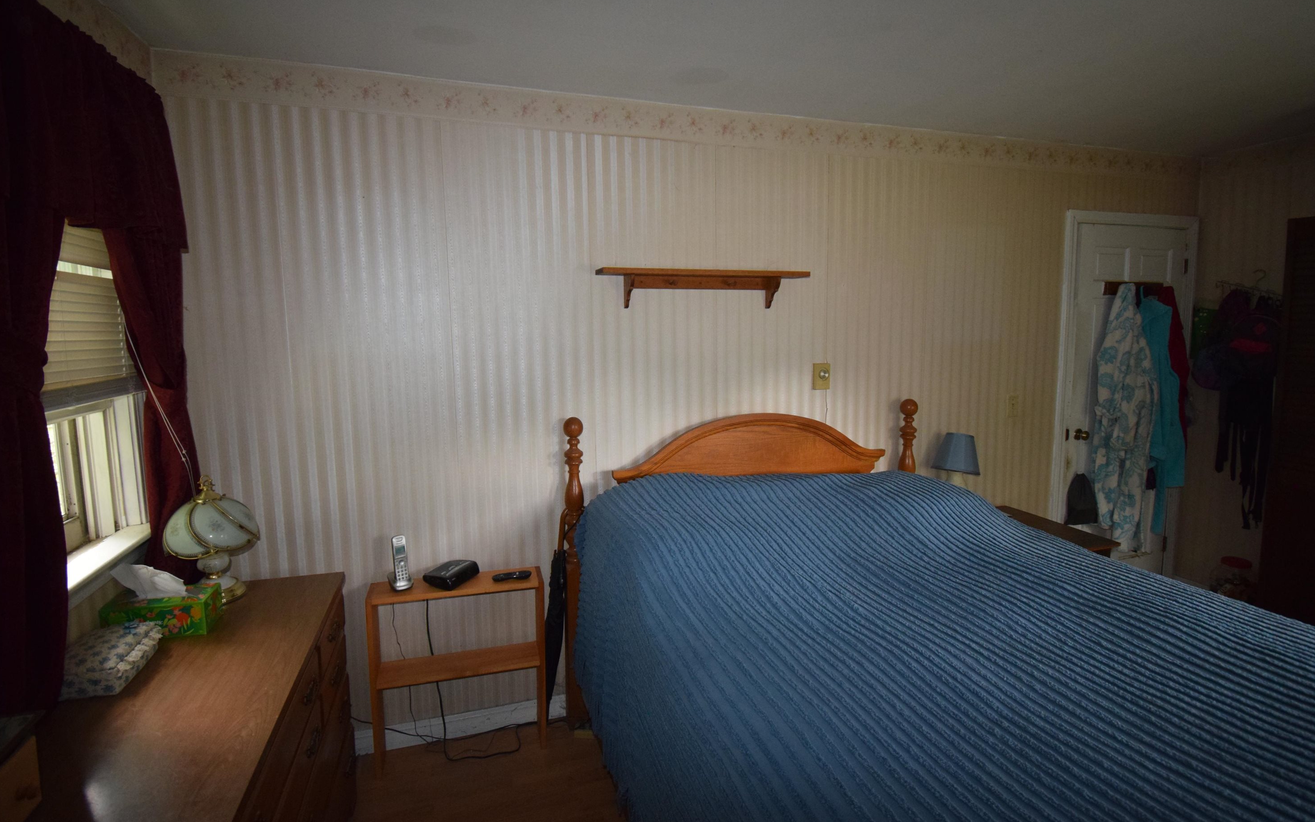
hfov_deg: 97.8
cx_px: 640
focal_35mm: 16
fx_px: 573
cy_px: 395
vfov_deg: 71.2
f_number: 4.5
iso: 2000
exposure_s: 1/60
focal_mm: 10
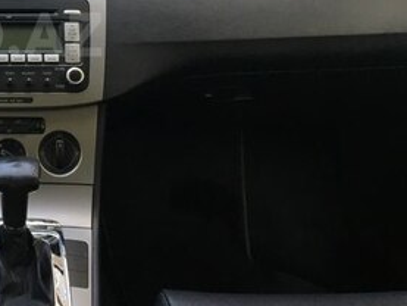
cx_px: -48
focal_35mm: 69
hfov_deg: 25.9
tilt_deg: -18.3
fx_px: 812
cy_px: 35
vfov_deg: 20.9
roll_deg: -1.5
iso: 25
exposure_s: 1/33
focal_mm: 4.15
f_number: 2.2
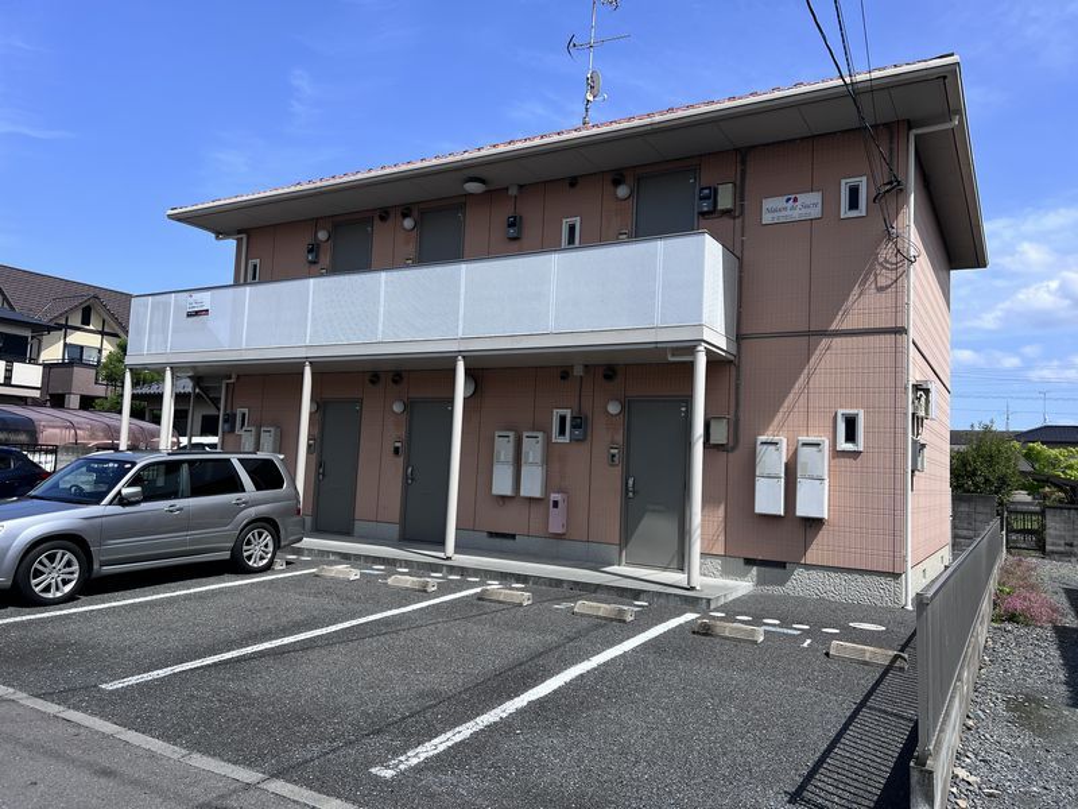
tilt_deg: +4.4
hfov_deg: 67.3
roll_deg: -3.1
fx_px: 810
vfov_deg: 53.1
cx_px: 539
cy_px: 404
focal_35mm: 26
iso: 50
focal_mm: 5.7
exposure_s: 1/3831
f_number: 1.5
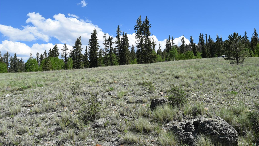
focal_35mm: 29
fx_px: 199
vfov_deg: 40.0
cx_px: 132
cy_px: 59
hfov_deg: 66.1
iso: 200
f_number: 10
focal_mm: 18
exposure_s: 1/400
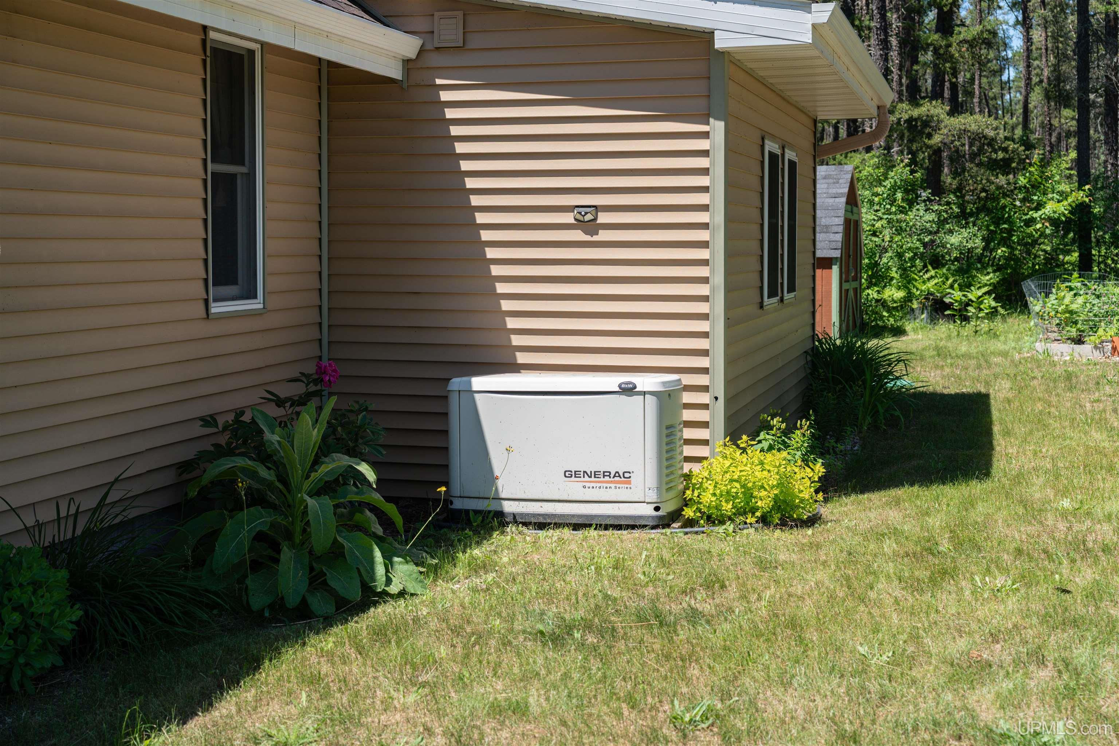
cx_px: 560
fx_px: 1337
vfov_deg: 31.2
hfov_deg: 45.4
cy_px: 373
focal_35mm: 43
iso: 80
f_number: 4
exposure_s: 1/640
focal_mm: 43
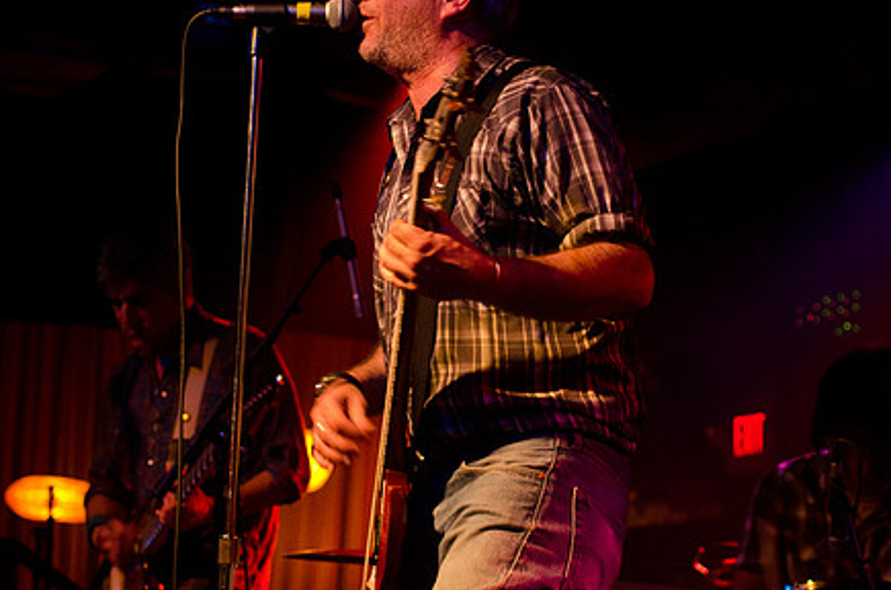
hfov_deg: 19.7
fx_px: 2568
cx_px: 528
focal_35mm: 104
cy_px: 256
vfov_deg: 13.1
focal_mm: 52
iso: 2000
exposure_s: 1/50
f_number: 2.8
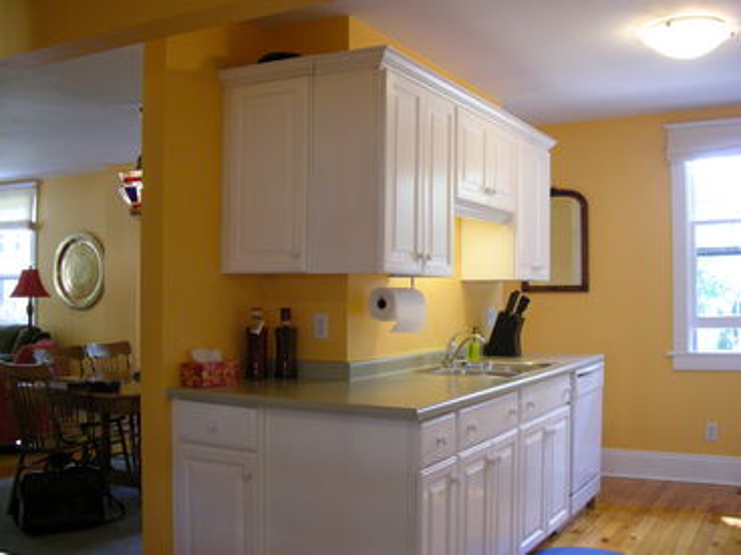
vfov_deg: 38.7
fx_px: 792
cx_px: 370
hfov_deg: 50.1
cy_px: 278
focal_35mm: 37
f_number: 2.8
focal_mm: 7.9
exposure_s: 1/60
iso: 362
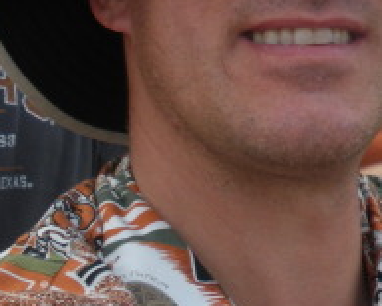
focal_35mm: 117
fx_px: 1324
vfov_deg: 13.0
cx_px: 458
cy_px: -4
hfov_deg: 15.8
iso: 67
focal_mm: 6.3
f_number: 3.5
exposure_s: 1/64
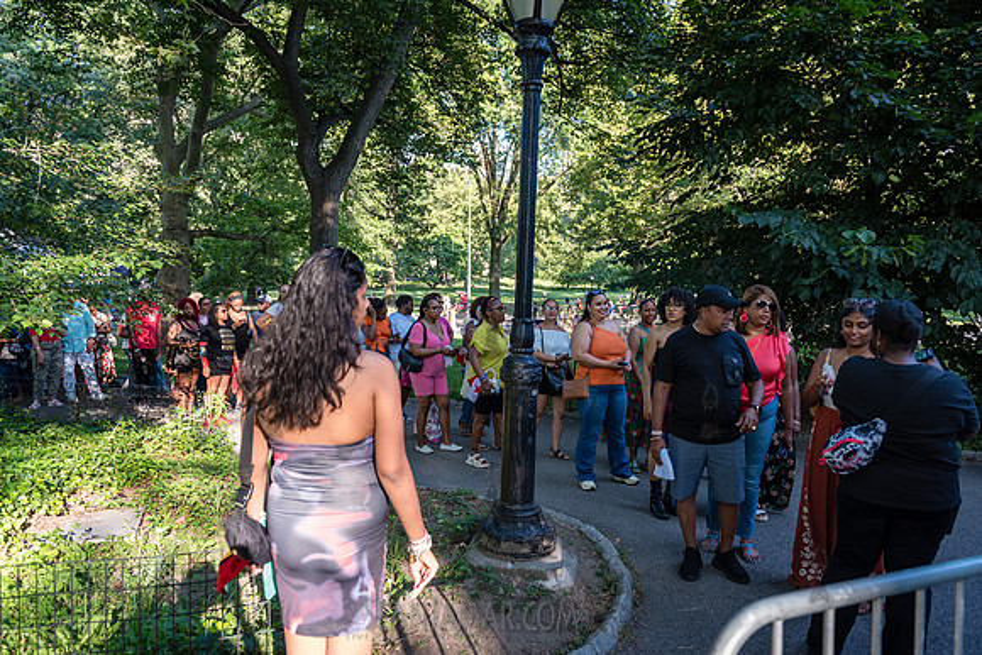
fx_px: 655
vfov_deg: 53.2
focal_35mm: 24
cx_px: 491
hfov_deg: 73.7
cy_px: 328
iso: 400
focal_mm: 24
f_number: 3.2
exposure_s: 1/400
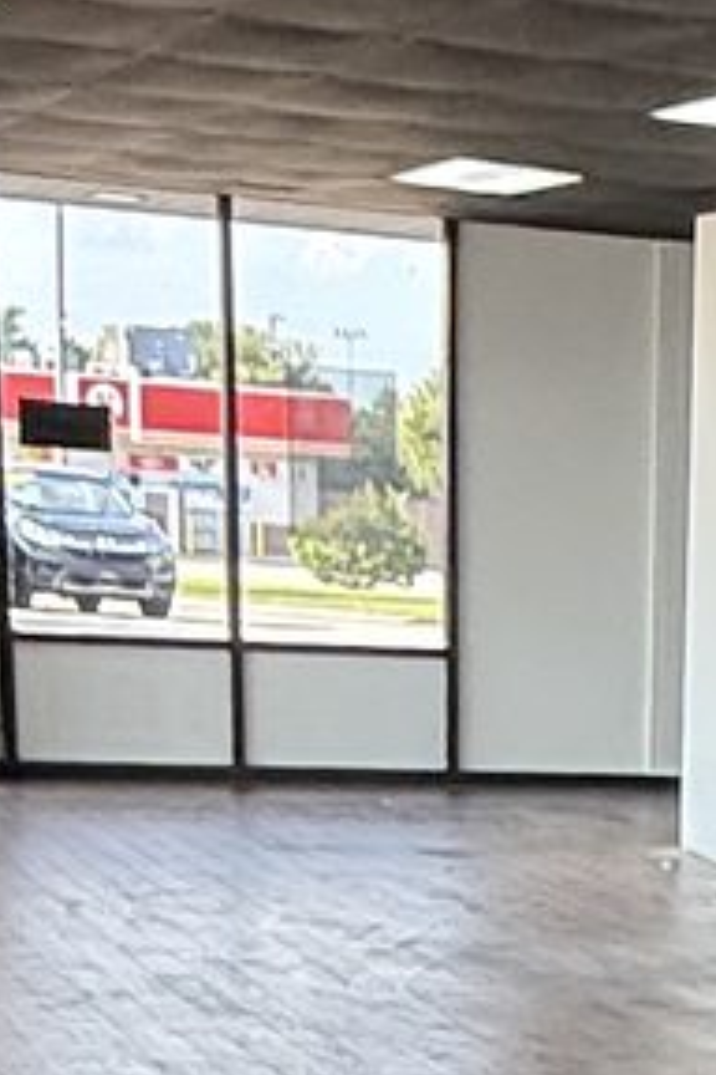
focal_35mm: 101
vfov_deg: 18.3
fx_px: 3013
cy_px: 1542
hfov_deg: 13.0
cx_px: 988
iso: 100
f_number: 2.2
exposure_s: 1/120
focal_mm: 2.22
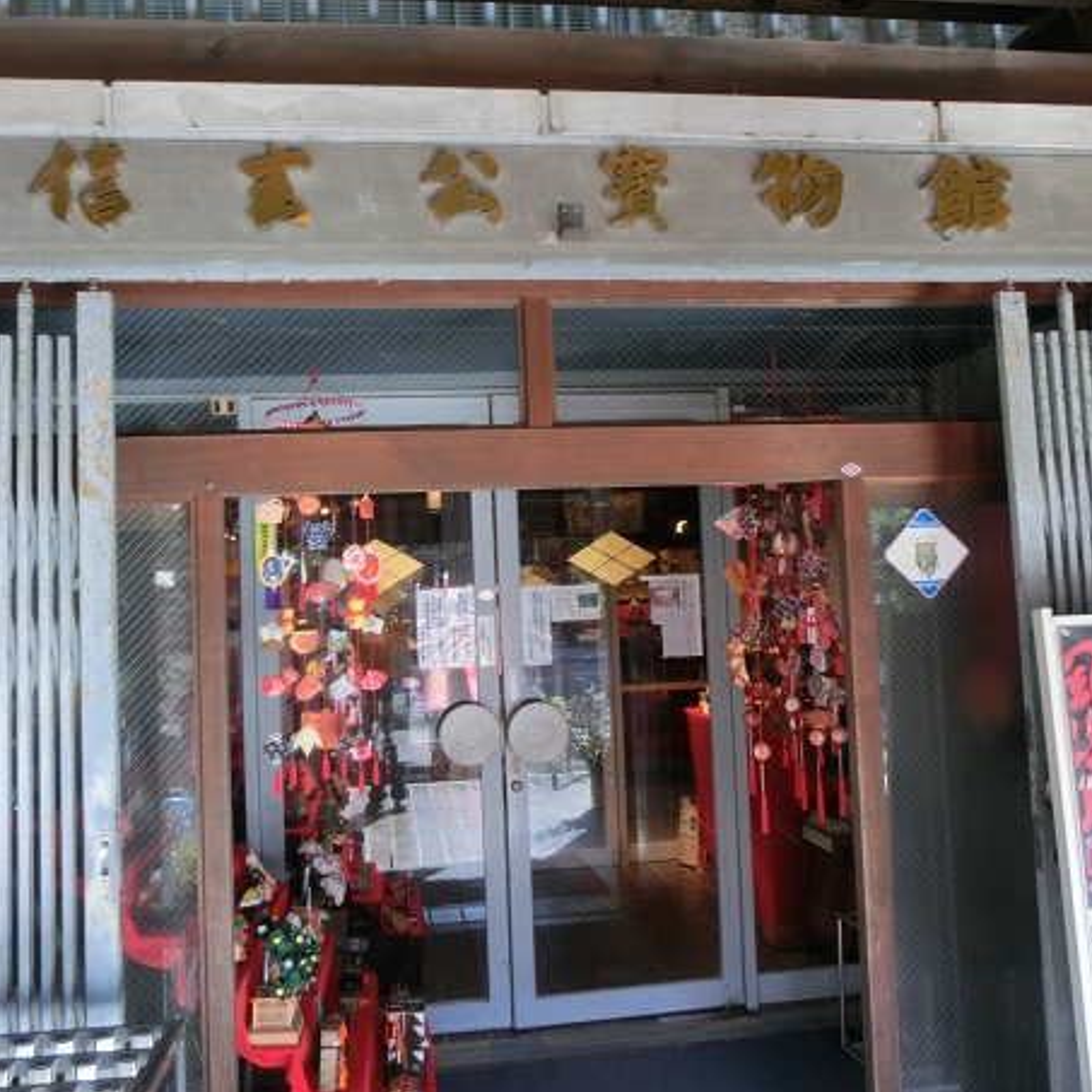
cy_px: 521
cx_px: 533
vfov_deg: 54.0
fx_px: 1071
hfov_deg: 54.0
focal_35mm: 30
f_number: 3
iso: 160
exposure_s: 1/125
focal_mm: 4.24
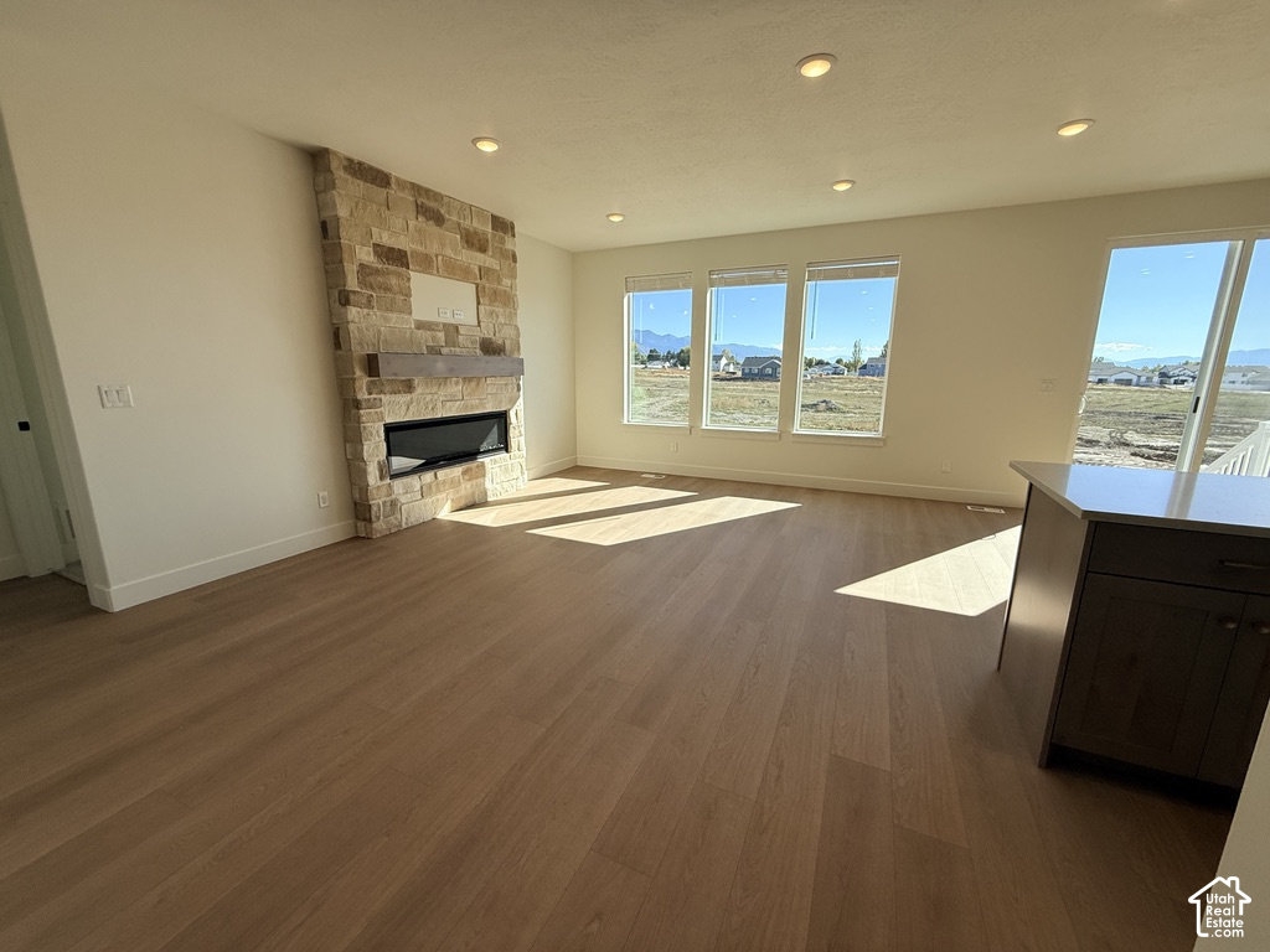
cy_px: 476
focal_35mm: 14
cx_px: 635
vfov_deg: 85.7
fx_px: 514
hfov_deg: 102.1
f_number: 2.2
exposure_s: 1/841
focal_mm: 2.22
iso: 64
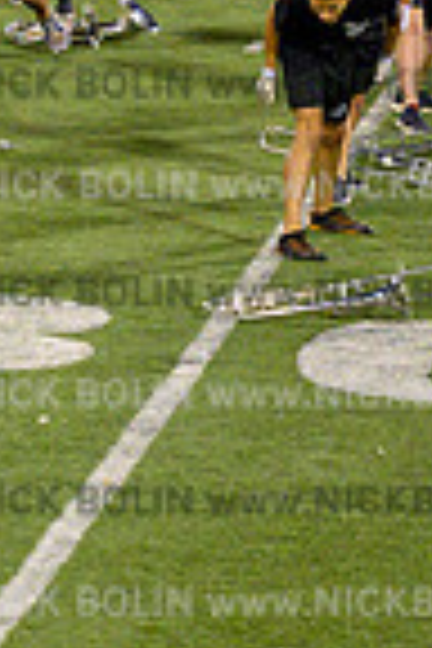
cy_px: -22
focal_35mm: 282
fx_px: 5076
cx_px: -428
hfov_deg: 4.8
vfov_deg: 7.3
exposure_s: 1/1000
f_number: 4
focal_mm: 70
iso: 4000
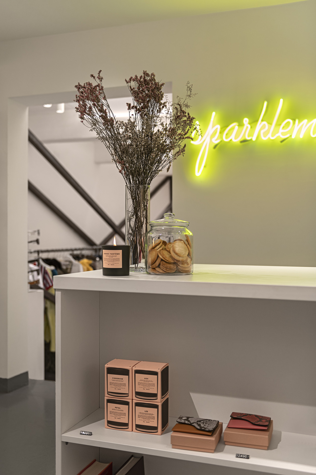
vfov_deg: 48.5
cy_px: 238
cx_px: 158
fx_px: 527
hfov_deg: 33.4
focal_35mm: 40
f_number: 2.8
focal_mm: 40
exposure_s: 1/80
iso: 100
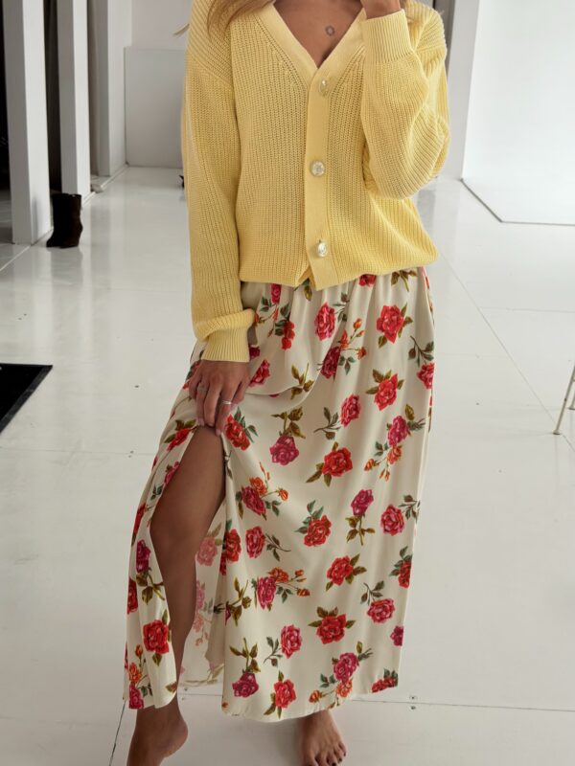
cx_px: 288
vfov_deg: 39.7
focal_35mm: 48
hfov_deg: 30.3
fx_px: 1063
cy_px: 383
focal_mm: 6.76
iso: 125
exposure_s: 1/60
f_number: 1.78
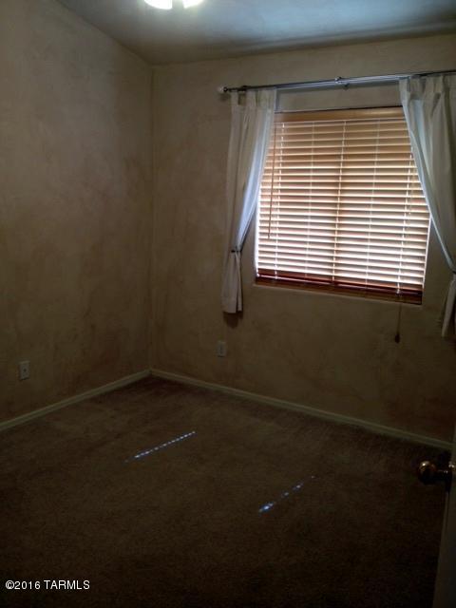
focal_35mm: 35
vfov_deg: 52.6
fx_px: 615
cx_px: 228
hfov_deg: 40.7
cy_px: 304
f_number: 2.4
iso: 64
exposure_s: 1/20
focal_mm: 4.28
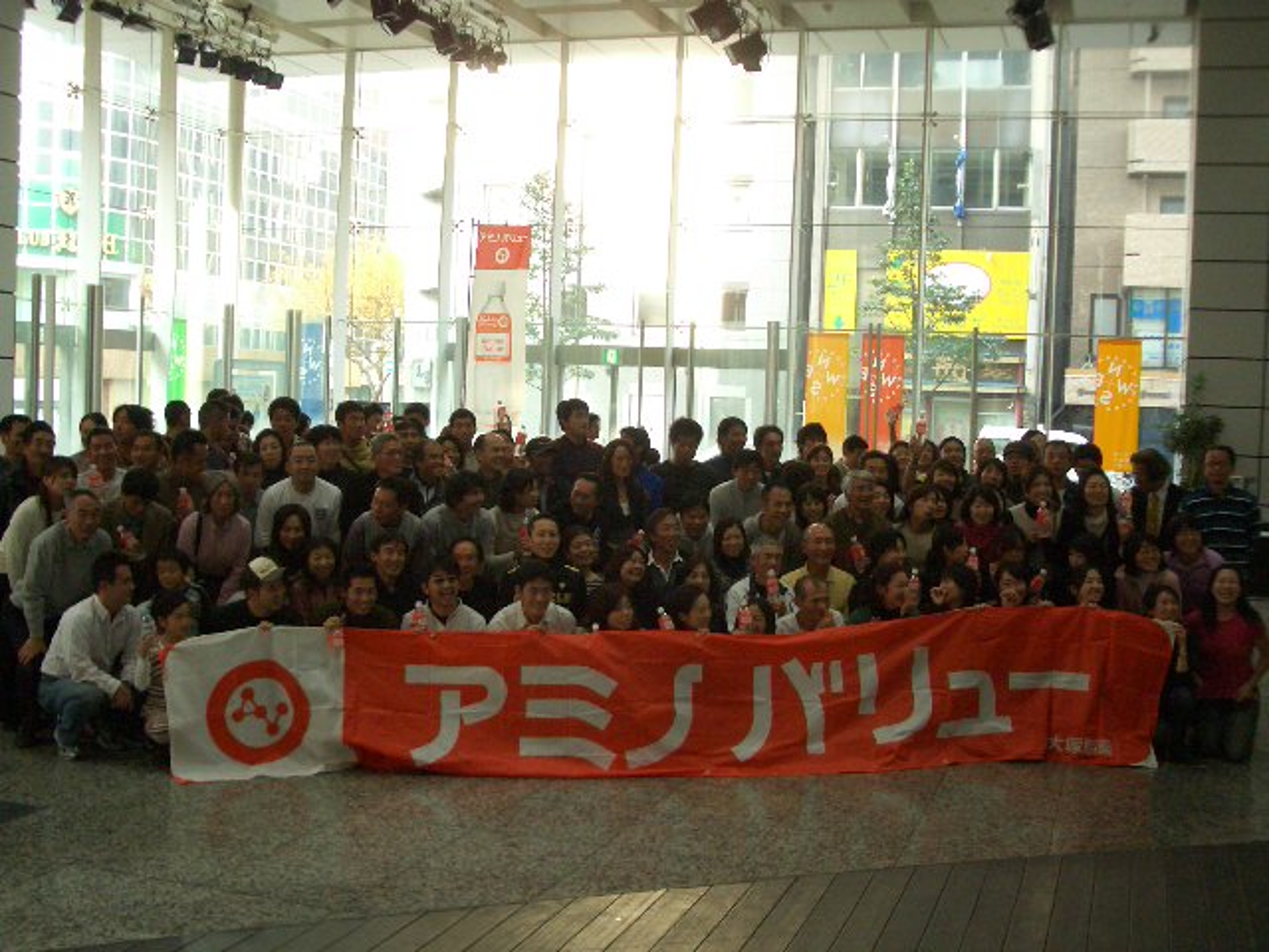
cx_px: 634
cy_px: 476
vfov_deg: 35.1
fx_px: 1503
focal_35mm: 41
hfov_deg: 45.8
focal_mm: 6.8
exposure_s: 1/125
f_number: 2.8
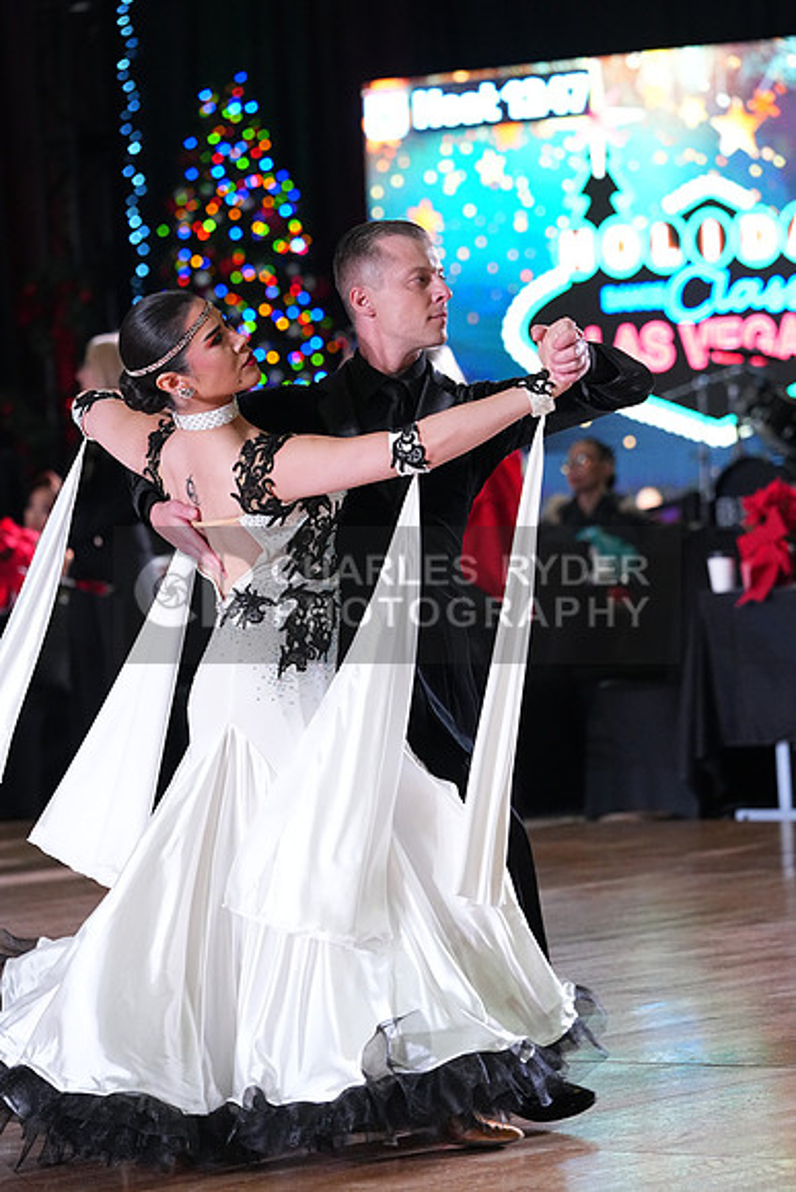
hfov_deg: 8.2
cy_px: 596
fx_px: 5535
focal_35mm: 167
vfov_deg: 12.3
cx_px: 398
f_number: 4.5
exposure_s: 1/400
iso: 6400
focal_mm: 167
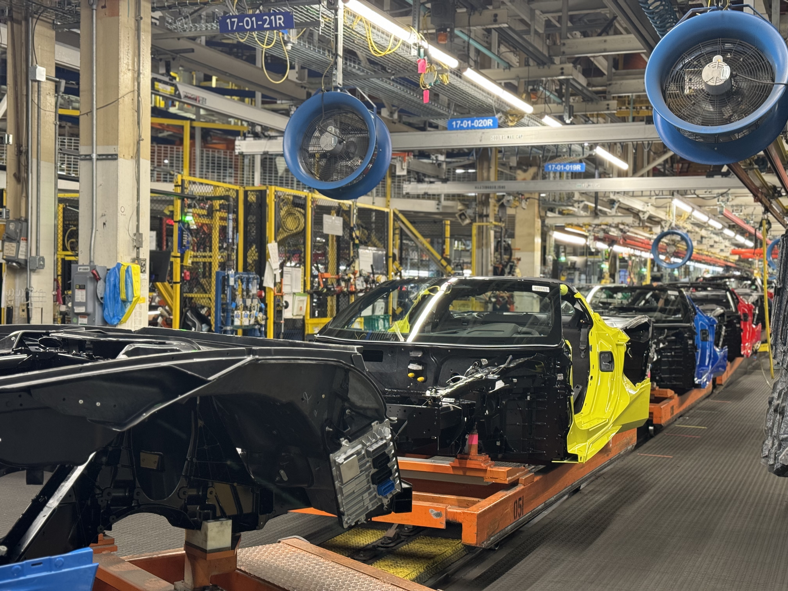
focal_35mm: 48
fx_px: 1093
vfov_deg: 30.3
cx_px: 394
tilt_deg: -0.4
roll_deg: -1.0
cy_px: 296
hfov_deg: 39.7
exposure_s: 1/40
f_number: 1.78
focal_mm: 6.86
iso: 250
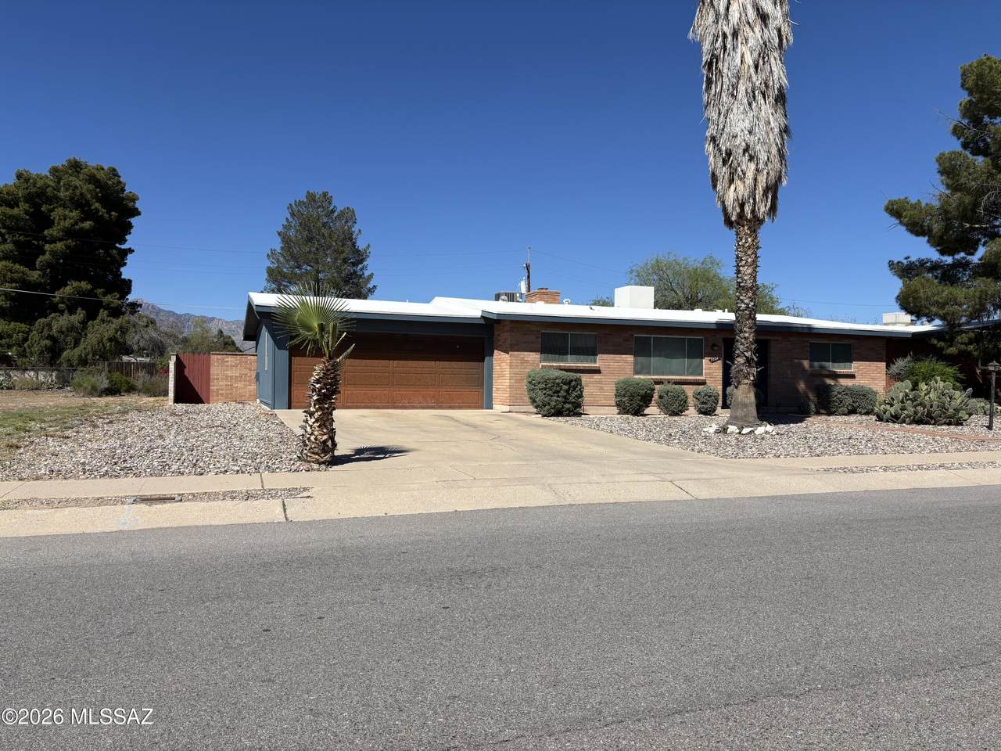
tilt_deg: +3.8
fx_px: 752
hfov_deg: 67.3
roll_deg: -0.1
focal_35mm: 26
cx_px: 500
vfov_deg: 53.1
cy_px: 376
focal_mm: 5.96
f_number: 1.6
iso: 50
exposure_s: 1/5348
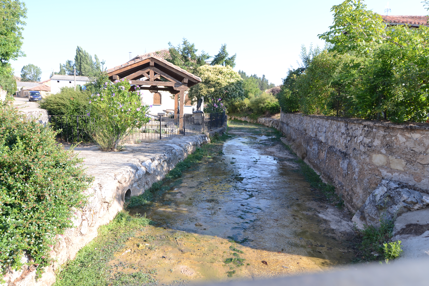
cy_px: 143
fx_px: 286
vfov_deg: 53.1
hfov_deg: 73.7
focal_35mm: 24
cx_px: 214
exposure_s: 1/250
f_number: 4.5
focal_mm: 16
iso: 100
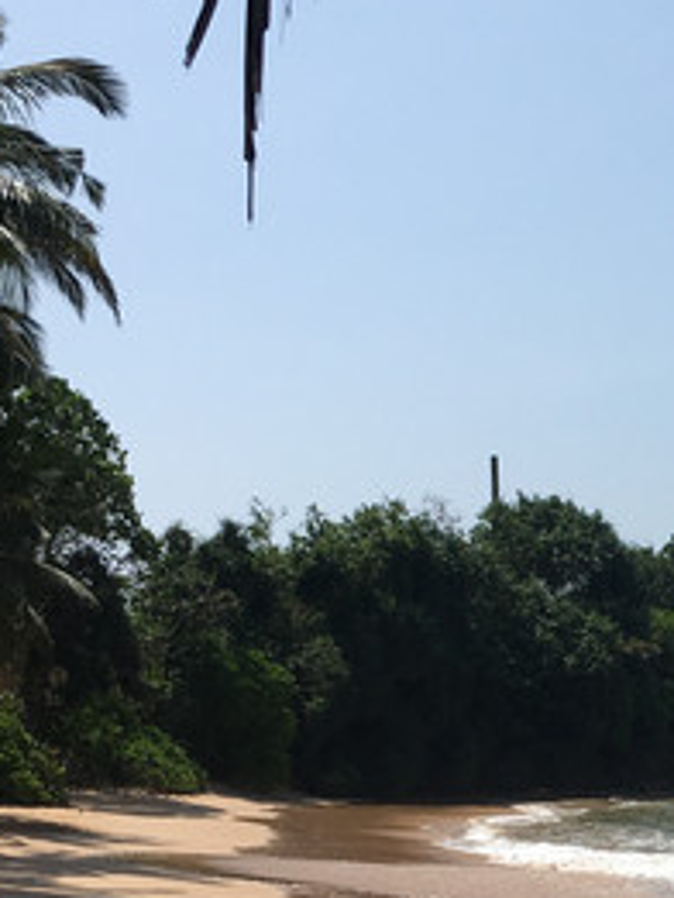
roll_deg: +1.6
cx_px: 787
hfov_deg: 16.0
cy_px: 753
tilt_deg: -0.8
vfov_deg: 21.6
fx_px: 2309
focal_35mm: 89
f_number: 2.2
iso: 25
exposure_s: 1/2959
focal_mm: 4.15
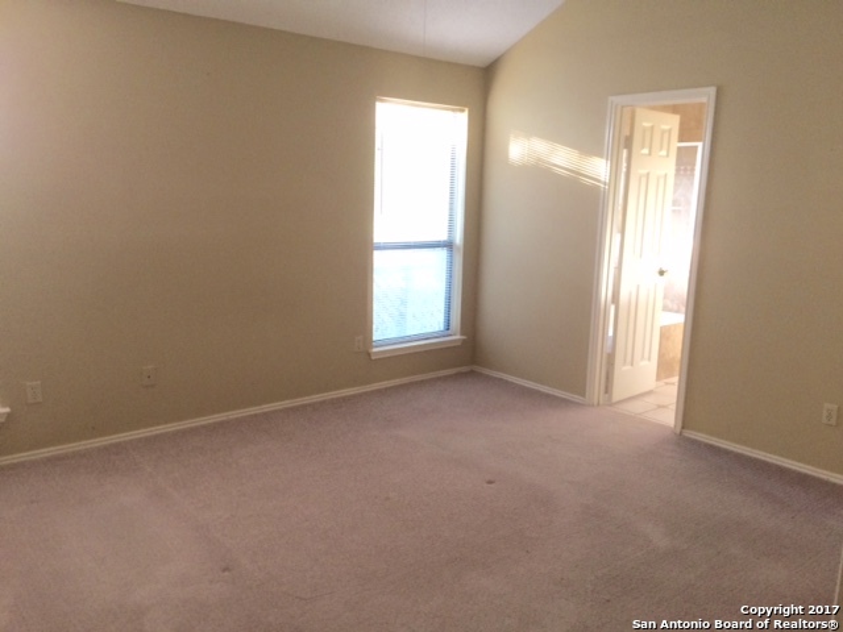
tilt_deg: -10.3
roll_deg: -1.6
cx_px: 422
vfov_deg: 48.2
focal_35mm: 29
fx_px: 706
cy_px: 316
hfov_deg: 61.7
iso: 160
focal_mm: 4.15
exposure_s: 1/30
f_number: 2.2
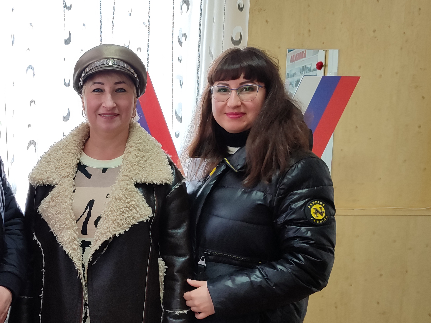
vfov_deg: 33.4
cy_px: 200
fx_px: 535
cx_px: 96
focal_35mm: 43
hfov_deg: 42.2
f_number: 1.89
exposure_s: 1/50
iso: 173
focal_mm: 5.95
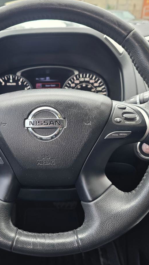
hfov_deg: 33.3
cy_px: 129
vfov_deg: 56.6
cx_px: 45
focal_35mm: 35
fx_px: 246
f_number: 1.7
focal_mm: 6.3
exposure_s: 1/54.7
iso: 25
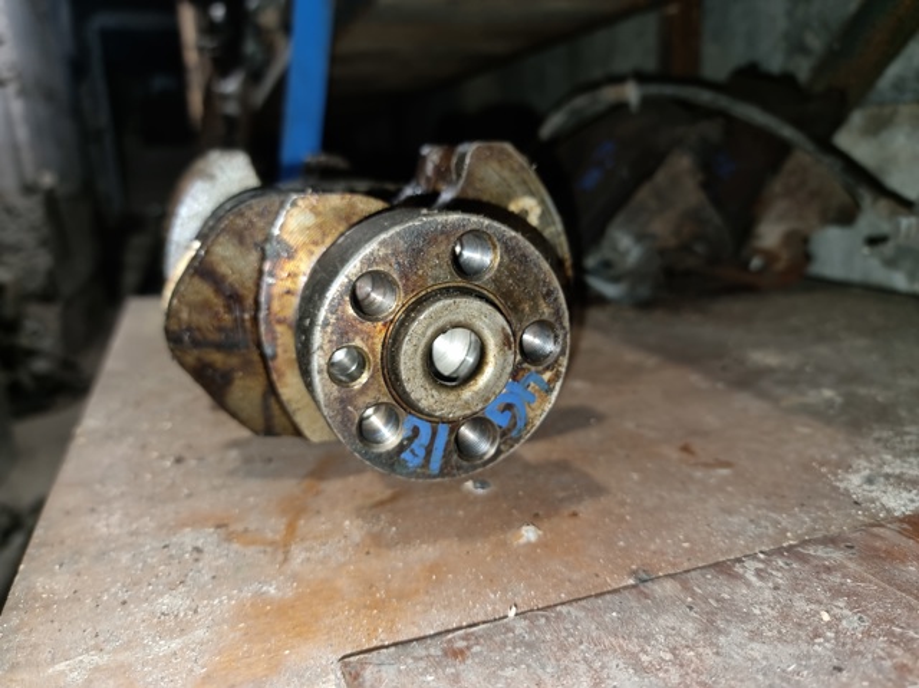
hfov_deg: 71.6
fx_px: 637
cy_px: 344
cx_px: 460
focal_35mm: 24
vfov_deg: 56.8
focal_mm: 6.7
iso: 320
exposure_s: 1/60
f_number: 1.8
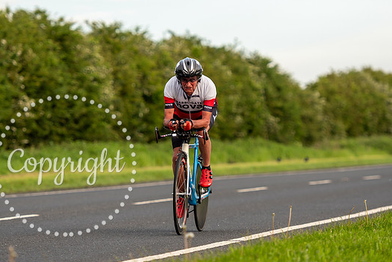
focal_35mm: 280
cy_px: 123
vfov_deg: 4.9
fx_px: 3051
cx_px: 189
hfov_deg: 7.4
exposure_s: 1/640
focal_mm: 155
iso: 100
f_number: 3.2
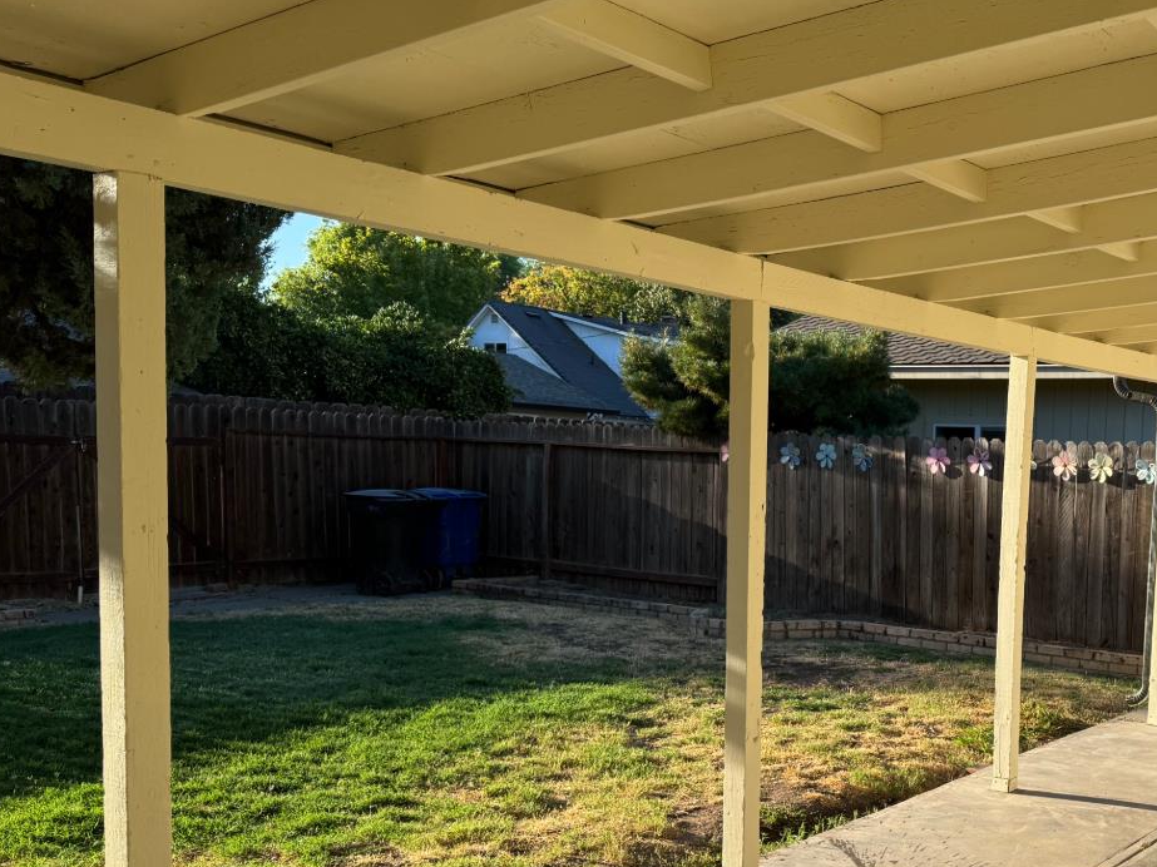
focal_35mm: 39
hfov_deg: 45.5
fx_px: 1303
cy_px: 601
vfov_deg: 36.3
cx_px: 925
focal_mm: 6.76
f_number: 1.78
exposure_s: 1/1395
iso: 80
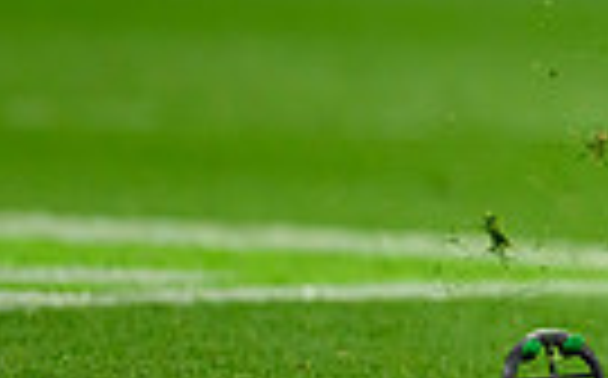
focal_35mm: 1757
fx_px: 29077
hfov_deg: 1.2
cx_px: 1257
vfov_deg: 0.7
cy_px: -322
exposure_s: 1/2500
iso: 3200
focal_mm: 400
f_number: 2.8
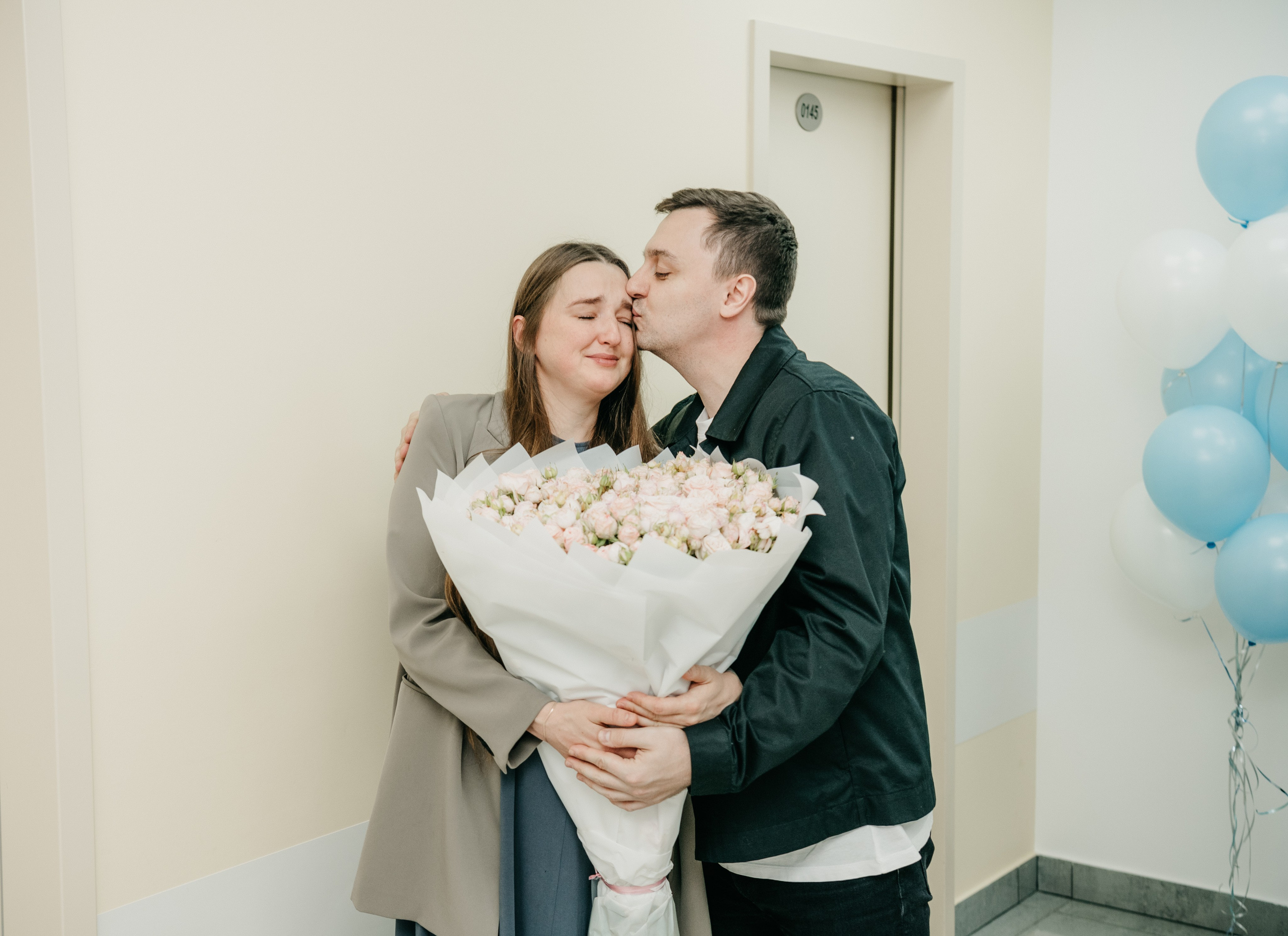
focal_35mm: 50
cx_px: 552
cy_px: 490
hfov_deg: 38.2
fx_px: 1853
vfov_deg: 28.3
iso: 320
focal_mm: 44
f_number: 4
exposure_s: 1/200
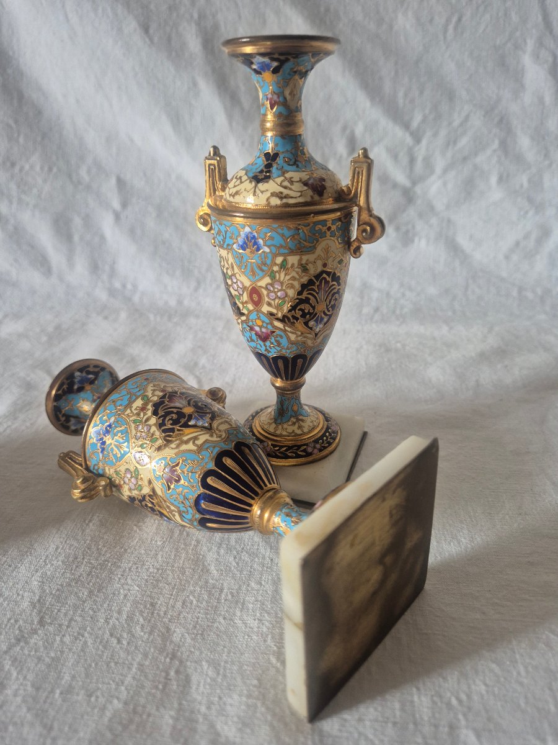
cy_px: 372
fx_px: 494
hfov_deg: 58.9
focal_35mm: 23
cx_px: 279
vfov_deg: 73.9
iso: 320
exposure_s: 1/100
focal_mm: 5.4
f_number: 1.8
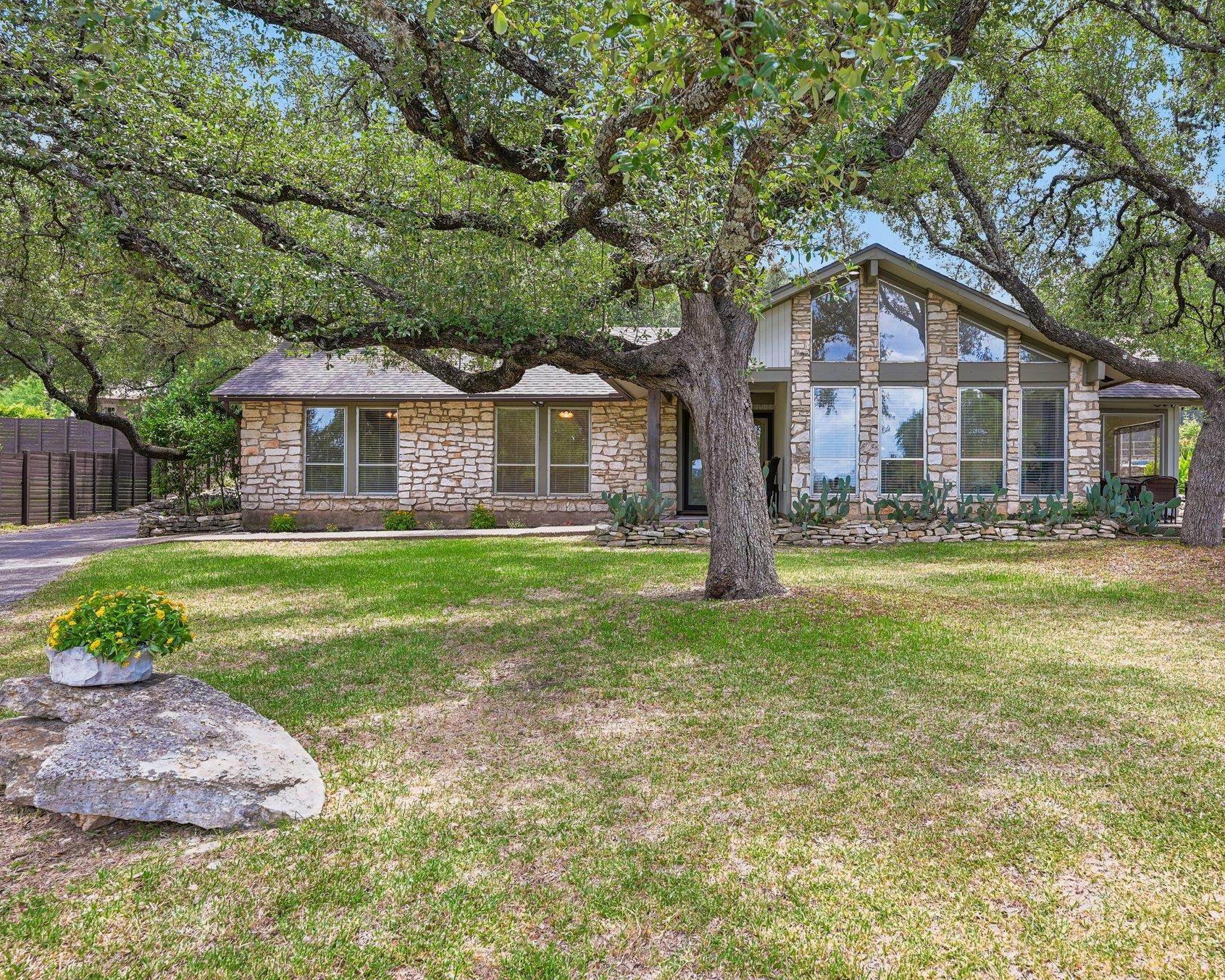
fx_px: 906
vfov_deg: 56.8
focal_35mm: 25
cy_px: 493
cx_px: 714
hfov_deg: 67.6
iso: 100
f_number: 6.7
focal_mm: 22
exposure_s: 1/30
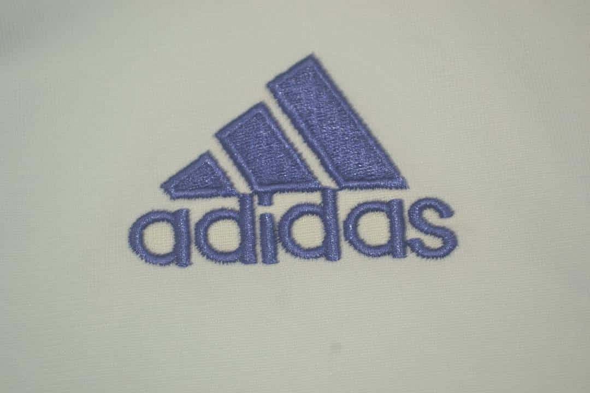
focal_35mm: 82
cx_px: 295
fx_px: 1352
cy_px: 196
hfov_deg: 24.6
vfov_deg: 16.6
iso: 200
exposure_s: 1/100
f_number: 5.6
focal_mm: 55
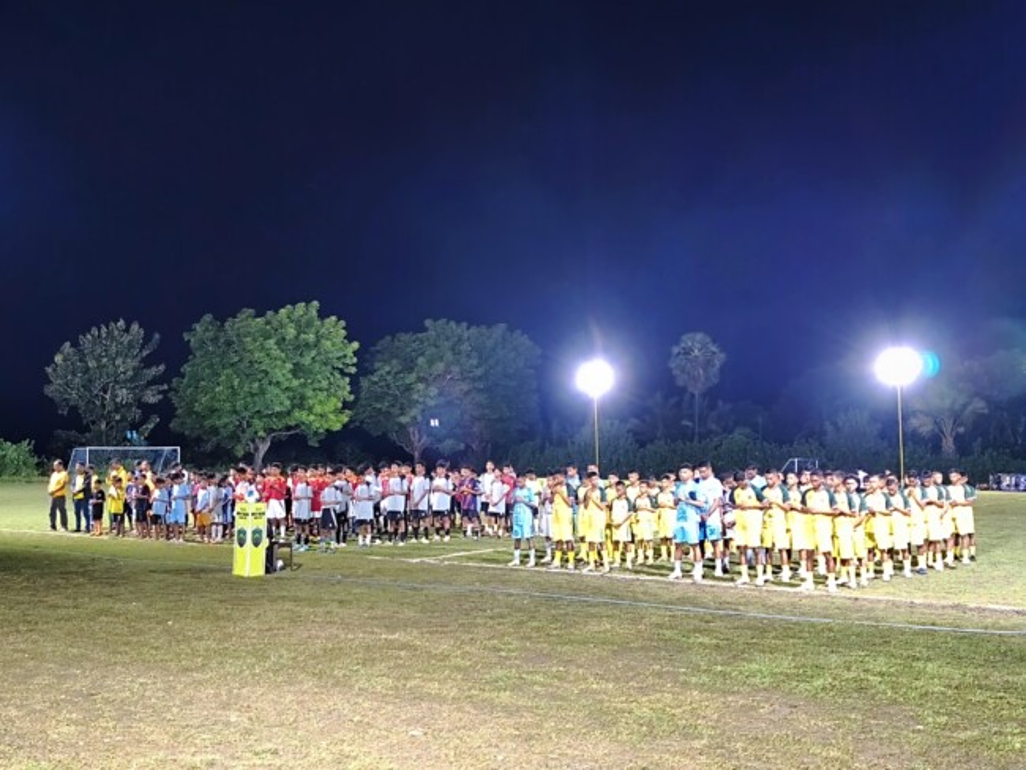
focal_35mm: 35
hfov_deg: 52.6
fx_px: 1038
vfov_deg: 40.7
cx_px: 513
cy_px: 385
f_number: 1.65
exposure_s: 1/16.7
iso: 6400
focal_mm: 6.18
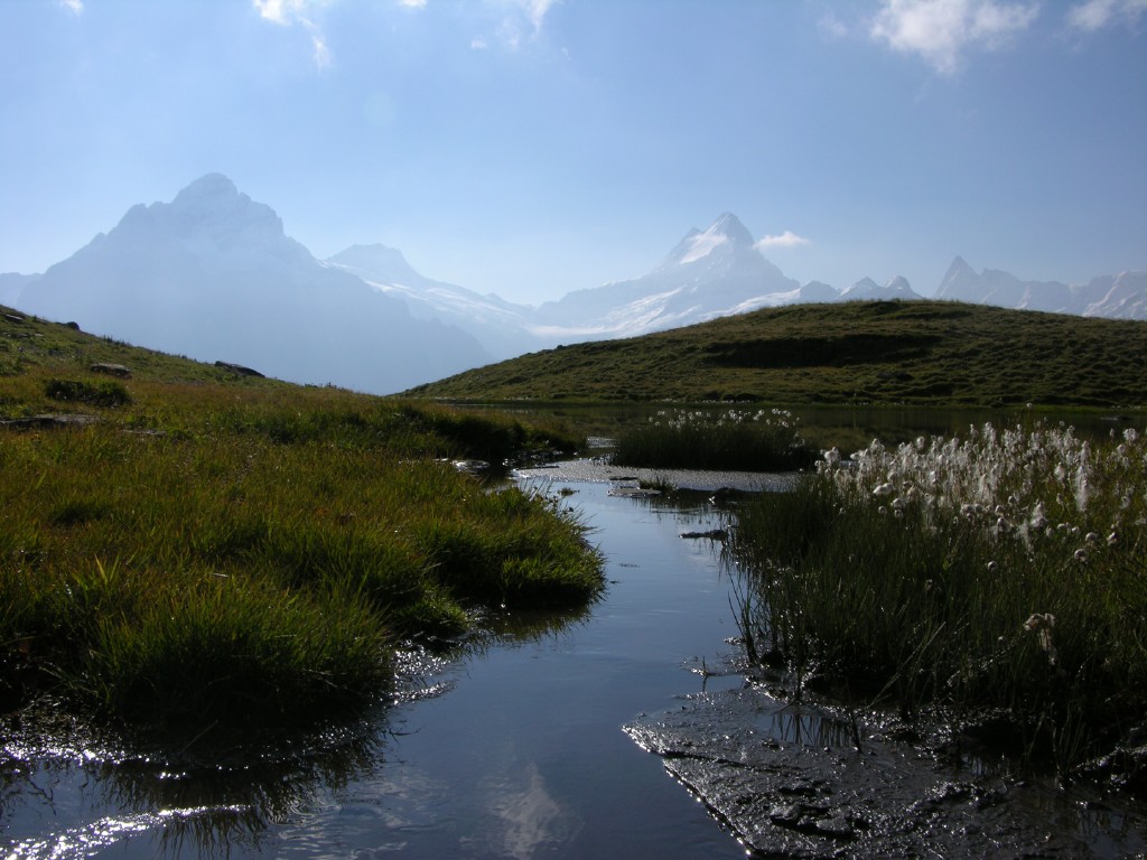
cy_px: 430
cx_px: 574
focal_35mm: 35
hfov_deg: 52.6
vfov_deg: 40.7
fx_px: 1160
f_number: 8
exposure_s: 1/399
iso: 50
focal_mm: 8.9
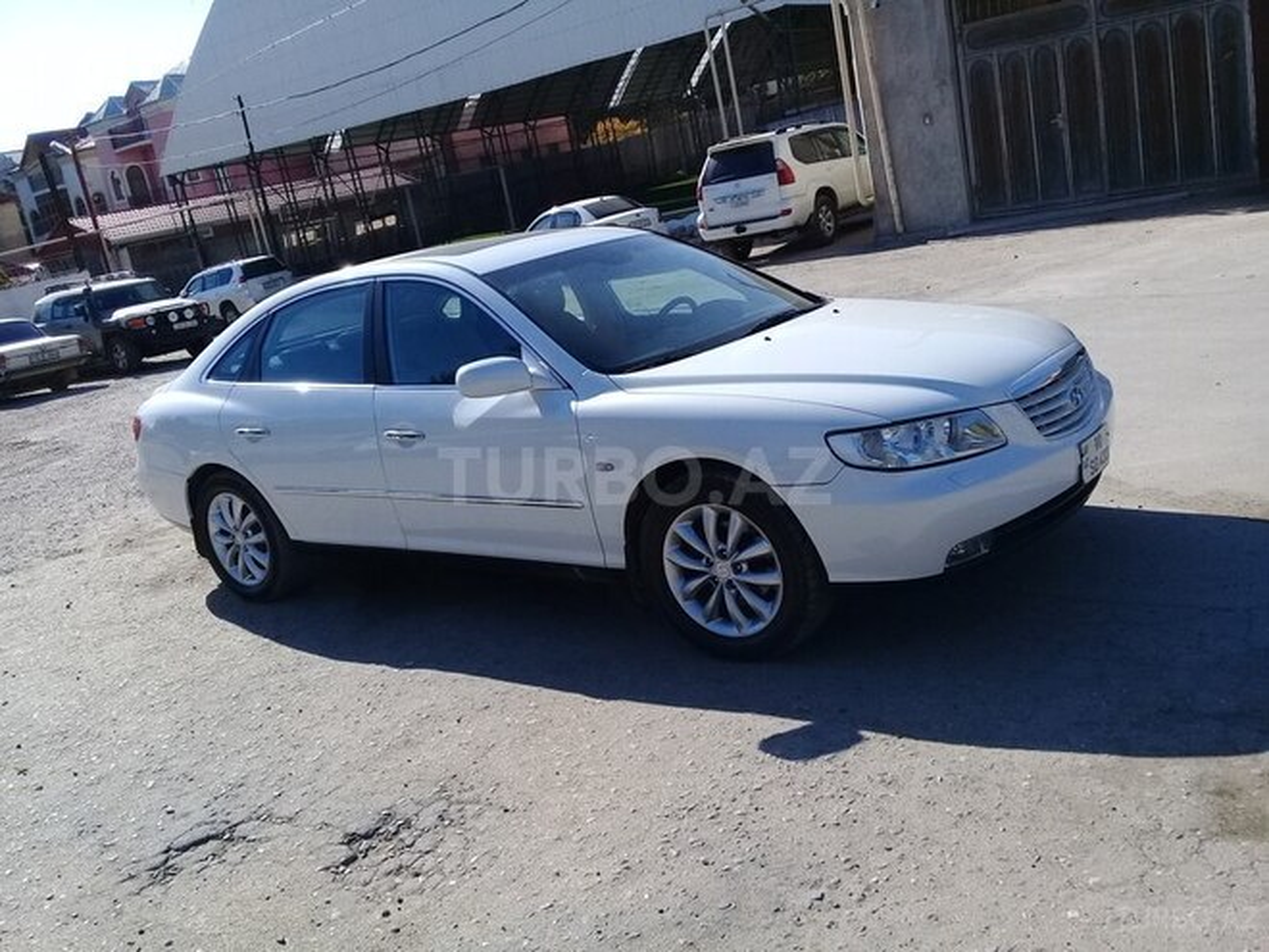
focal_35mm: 31
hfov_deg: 58.4
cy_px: 476
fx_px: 1136
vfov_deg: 45.4
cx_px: 634
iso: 50
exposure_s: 1/1209
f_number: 2.2
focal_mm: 3.3
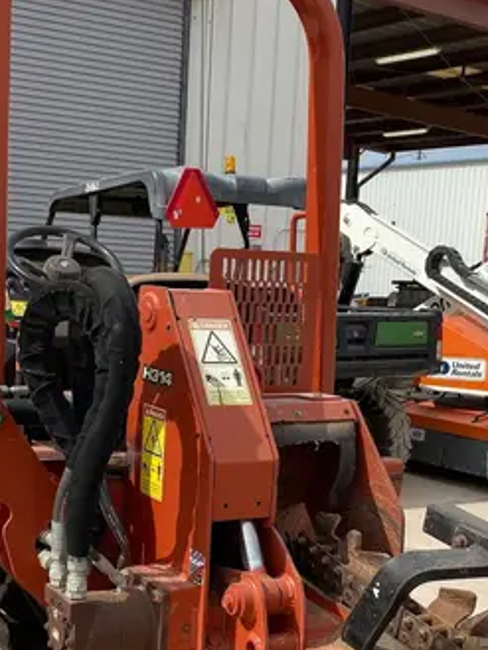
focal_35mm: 58
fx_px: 1090
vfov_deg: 32.3
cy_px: 525
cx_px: 203
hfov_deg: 25.2
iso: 32
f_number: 1.8
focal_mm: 4.25
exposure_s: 1/2688
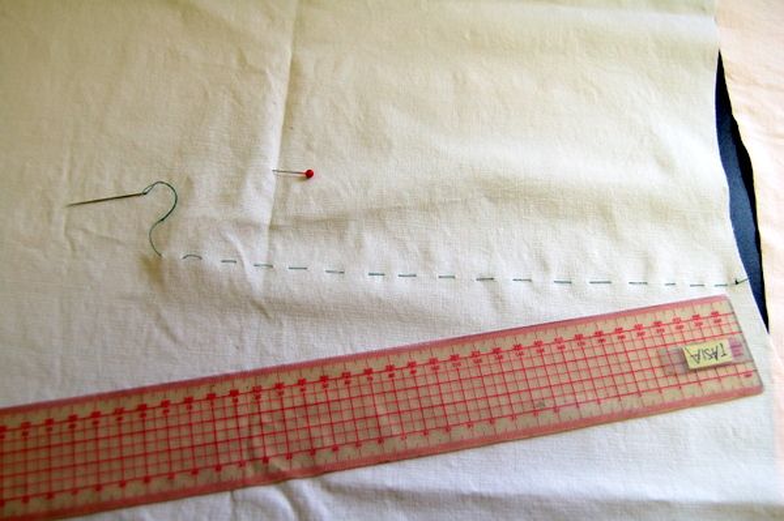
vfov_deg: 34.2
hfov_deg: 49.6
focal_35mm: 39
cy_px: 260
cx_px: 392
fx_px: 849
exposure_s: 1/100
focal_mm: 26
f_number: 5
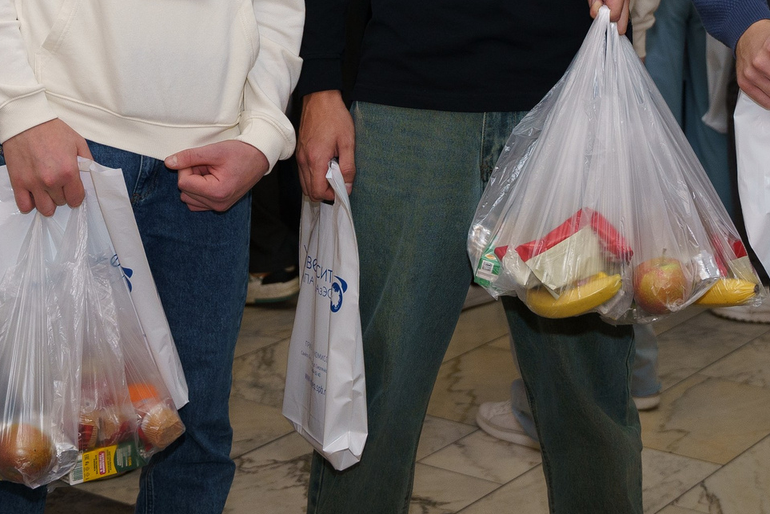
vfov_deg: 14.4
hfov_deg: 21.9
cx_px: 372
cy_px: -56
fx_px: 1989
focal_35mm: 93
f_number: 3.2
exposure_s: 1/250
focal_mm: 35
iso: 800
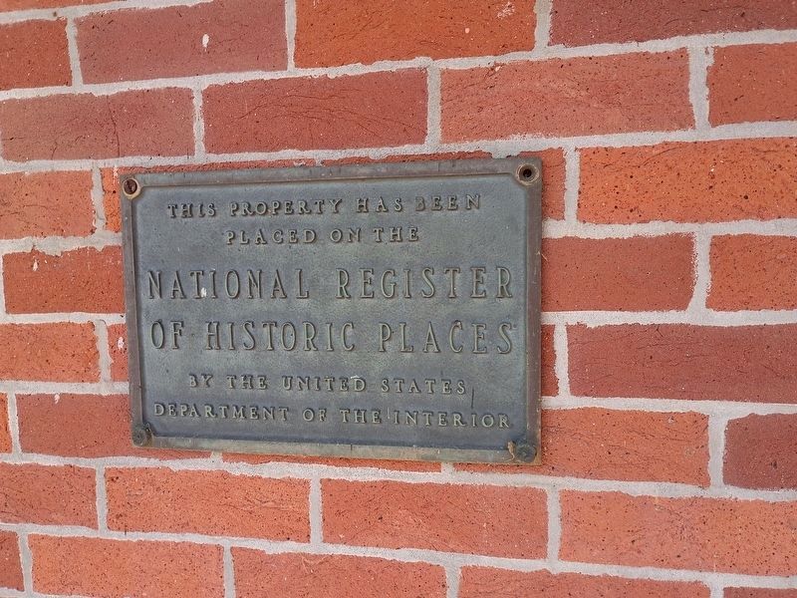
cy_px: 299
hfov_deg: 61.7
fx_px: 668
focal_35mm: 29
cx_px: 398
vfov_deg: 48.2
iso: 100
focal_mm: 4.27
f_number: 1.8
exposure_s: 1/189
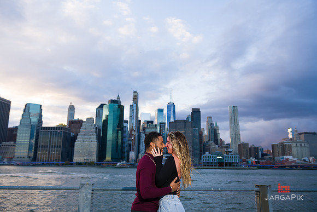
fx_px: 255
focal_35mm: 29
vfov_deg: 45.0
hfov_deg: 63.6
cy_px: 106
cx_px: 158
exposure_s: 1/200
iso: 250
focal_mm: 29
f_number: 4
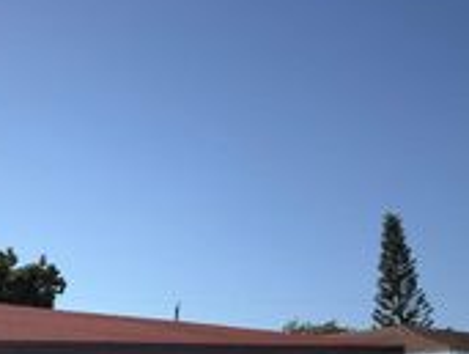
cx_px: -8
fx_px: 950
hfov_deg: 26.2
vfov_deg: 20.5
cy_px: 344
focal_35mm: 70
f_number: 1.78
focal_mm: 6.76
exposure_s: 1/7752
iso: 80
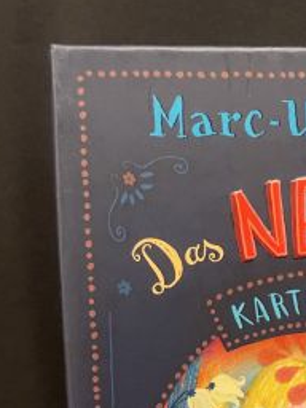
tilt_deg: -32.7
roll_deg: -0.7
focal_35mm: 61
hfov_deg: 22.8
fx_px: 719
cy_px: 435
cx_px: 325
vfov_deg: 29.0
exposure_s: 1/33
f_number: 1.6
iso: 500
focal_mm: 4.2
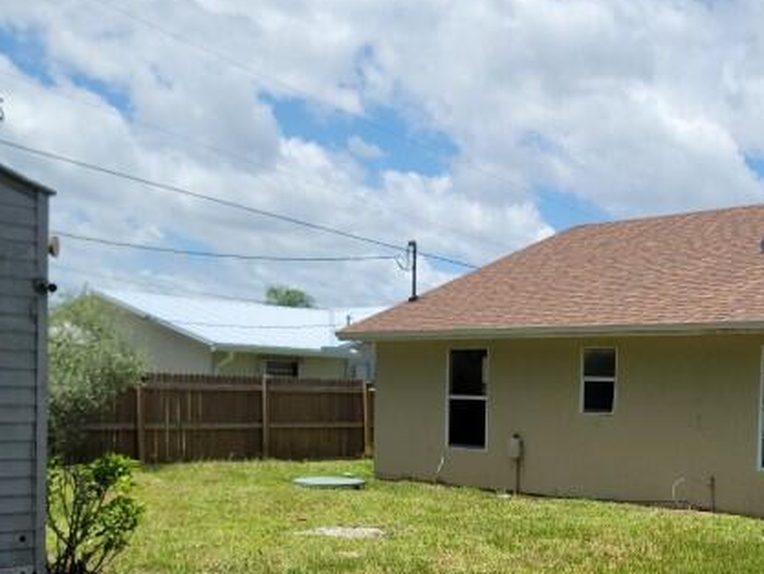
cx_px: 540
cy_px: 449
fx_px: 1060
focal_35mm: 48
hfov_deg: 38.9
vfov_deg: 29.7
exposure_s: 1/1262
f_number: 1.8
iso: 20
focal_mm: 7
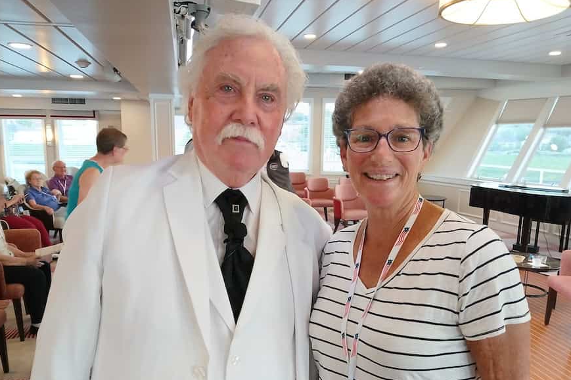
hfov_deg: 65.5
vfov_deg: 46.2
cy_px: 220
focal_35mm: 28
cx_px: 289
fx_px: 444
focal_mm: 4
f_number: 1.8
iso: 250
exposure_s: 1/30
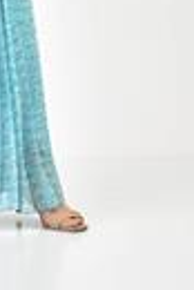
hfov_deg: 5.1
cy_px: -190
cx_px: -78
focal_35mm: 269
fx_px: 2168
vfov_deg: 7.5
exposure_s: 1/160
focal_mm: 78
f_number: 6.3
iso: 100
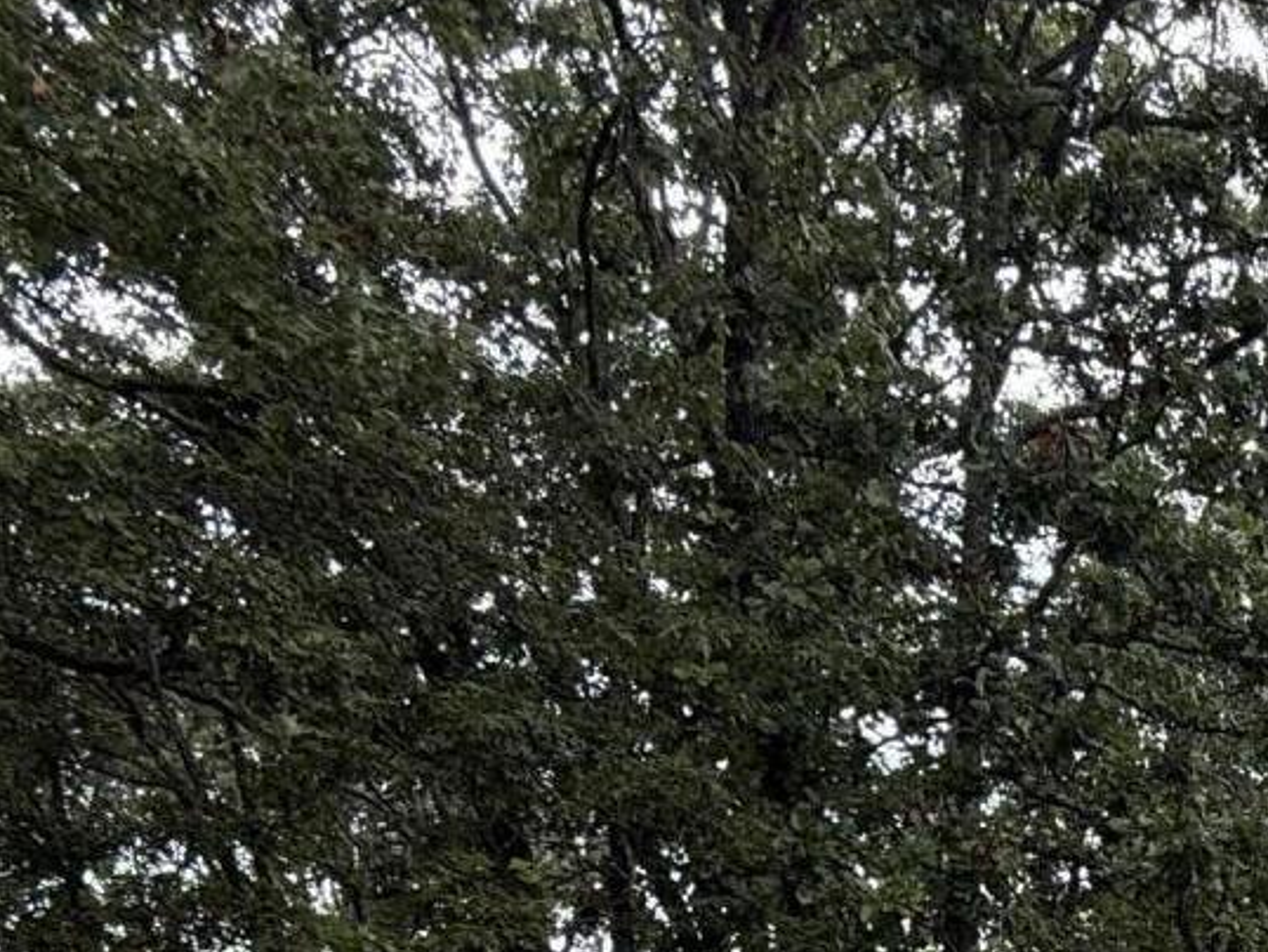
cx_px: 1711
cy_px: 1558
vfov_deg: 21.6
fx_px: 1906
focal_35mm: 52
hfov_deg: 28.8
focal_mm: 2.22
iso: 50
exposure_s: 1/168
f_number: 2.2
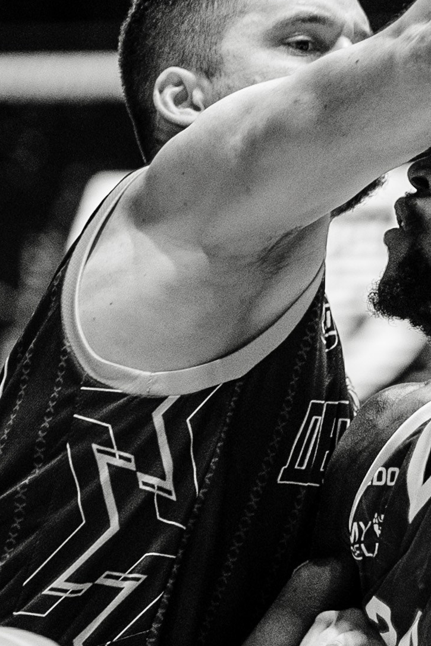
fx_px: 8419
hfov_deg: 2.9
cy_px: 59
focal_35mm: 469
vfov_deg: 4.4
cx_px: 1273
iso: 800
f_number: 1.4
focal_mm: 85
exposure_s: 1/800
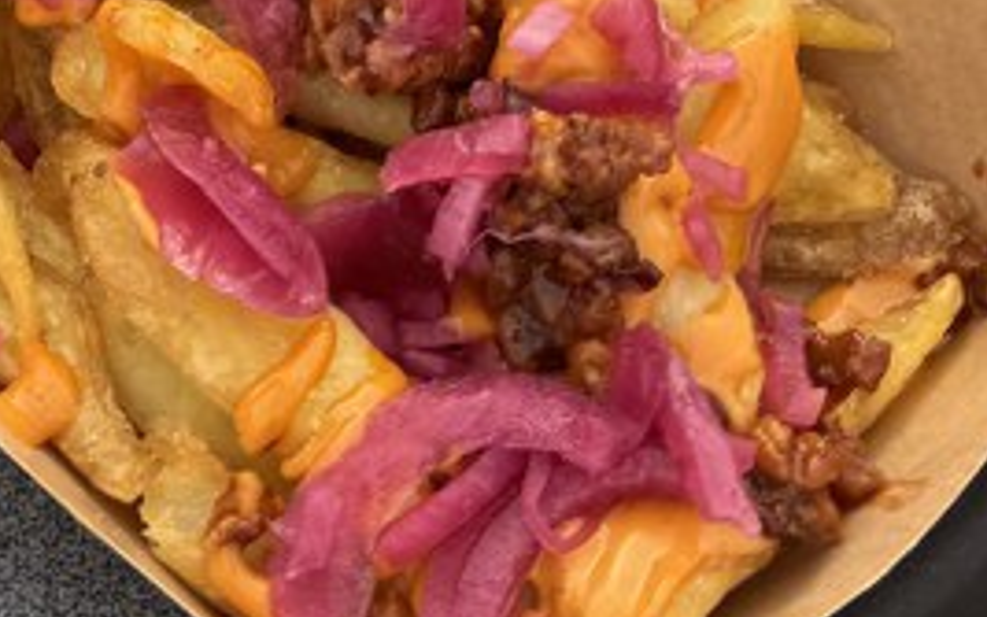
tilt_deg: -42.9
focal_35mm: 122
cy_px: -839
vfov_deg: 9.6
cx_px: -366
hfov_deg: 16.0
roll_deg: +7.9
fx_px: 3282
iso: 80
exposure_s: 1/832
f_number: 1.78
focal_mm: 6.76
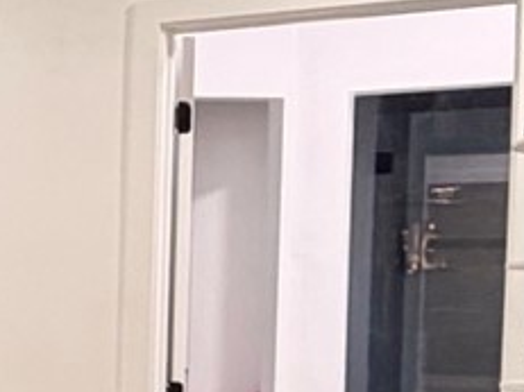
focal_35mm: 97
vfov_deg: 15.0
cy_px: 381
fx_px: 1468
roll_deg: -0.5
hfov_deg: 17.8
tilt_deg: -3.1
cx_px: -299
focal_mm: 2.2
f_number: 2.2
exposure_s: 1/60
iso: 250
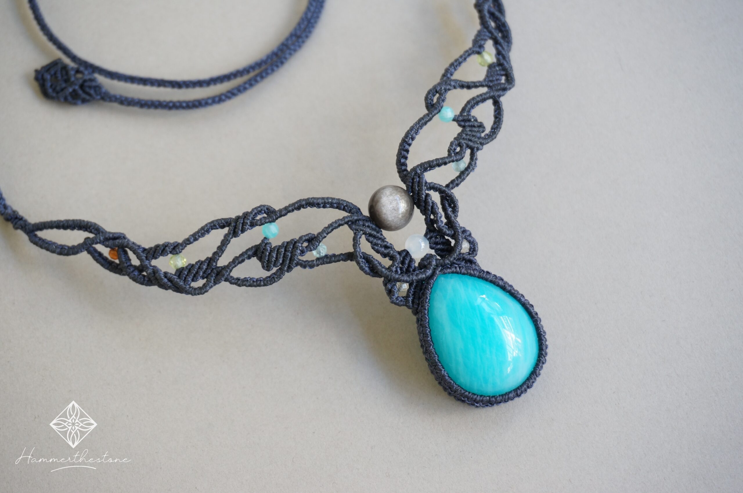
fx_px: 1268
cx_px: 372
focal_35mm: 62
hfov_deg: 32.7
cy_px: 246
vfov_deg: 22.0
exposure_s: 1/25
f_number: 5.6
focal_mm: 41
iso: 400
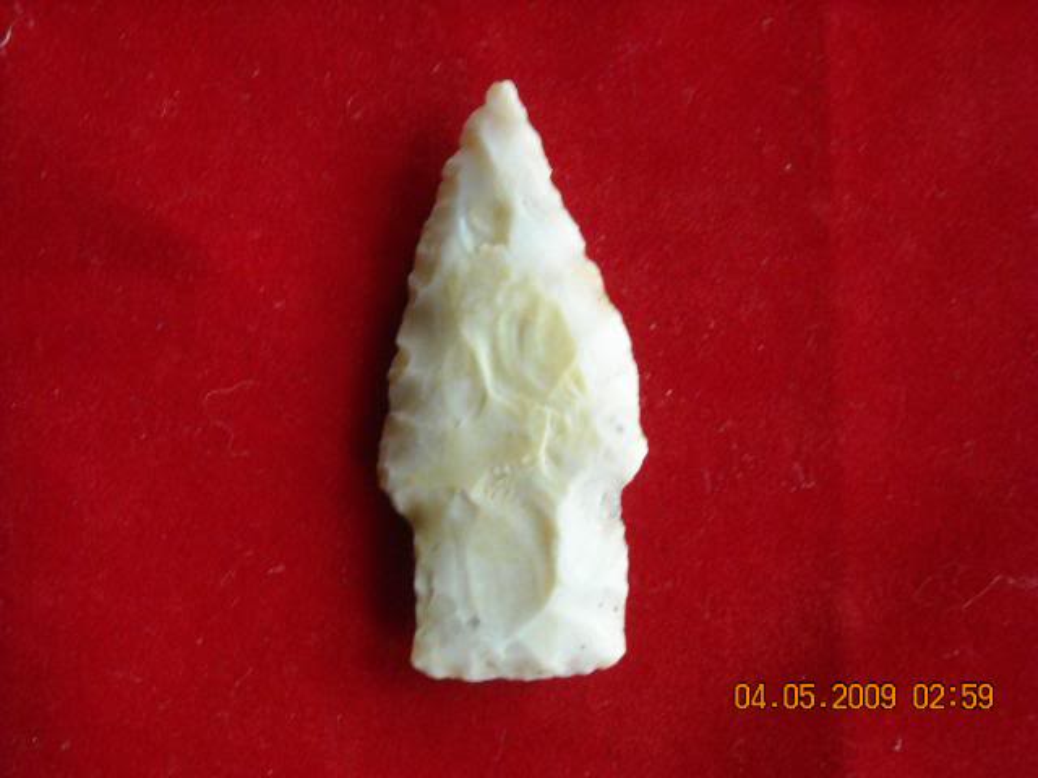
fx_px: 3149
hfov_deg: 18.7
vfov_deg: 14.1
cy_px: 389
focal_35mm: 105
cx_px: 519
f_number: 4.7
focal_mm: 17.1
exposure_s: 1/23
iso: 400
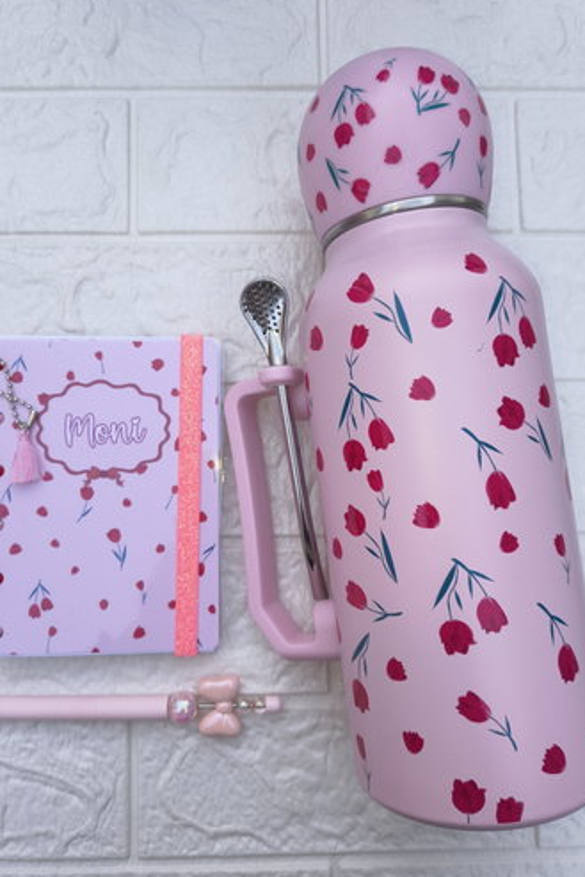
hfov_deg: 47.9
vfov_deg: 67.4
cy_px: 433
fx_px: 658
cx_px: 270
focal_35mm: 27
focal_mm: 5.56
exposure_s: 1/100
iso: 205
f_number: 1.8
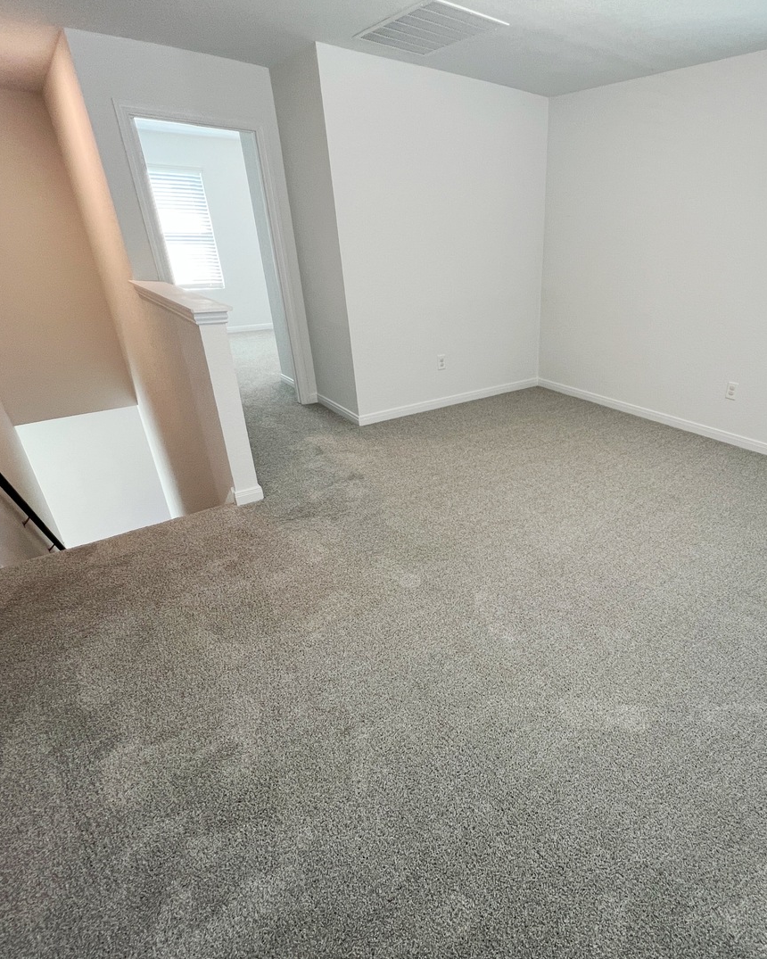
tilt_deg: -26.6
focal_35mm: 17
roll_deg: -1.7
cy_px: 480
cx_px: 513
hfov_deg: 74.5
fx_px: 482
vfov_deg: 89.6
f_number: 1.8
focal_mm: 1.57
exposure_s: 1/60
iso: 125
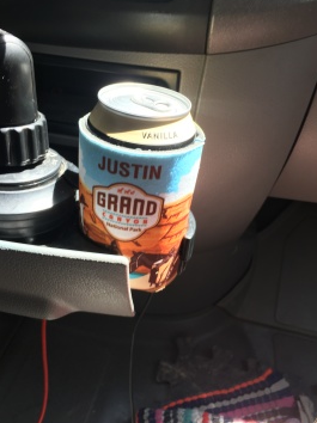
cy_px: 210
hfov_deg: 46.7
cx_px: 159
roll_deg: +0.6
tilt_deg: -30.5
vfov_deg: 60.0
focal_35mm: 30
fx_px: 367
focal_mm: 4.15
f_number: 2.2
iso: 25
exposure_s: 1/60
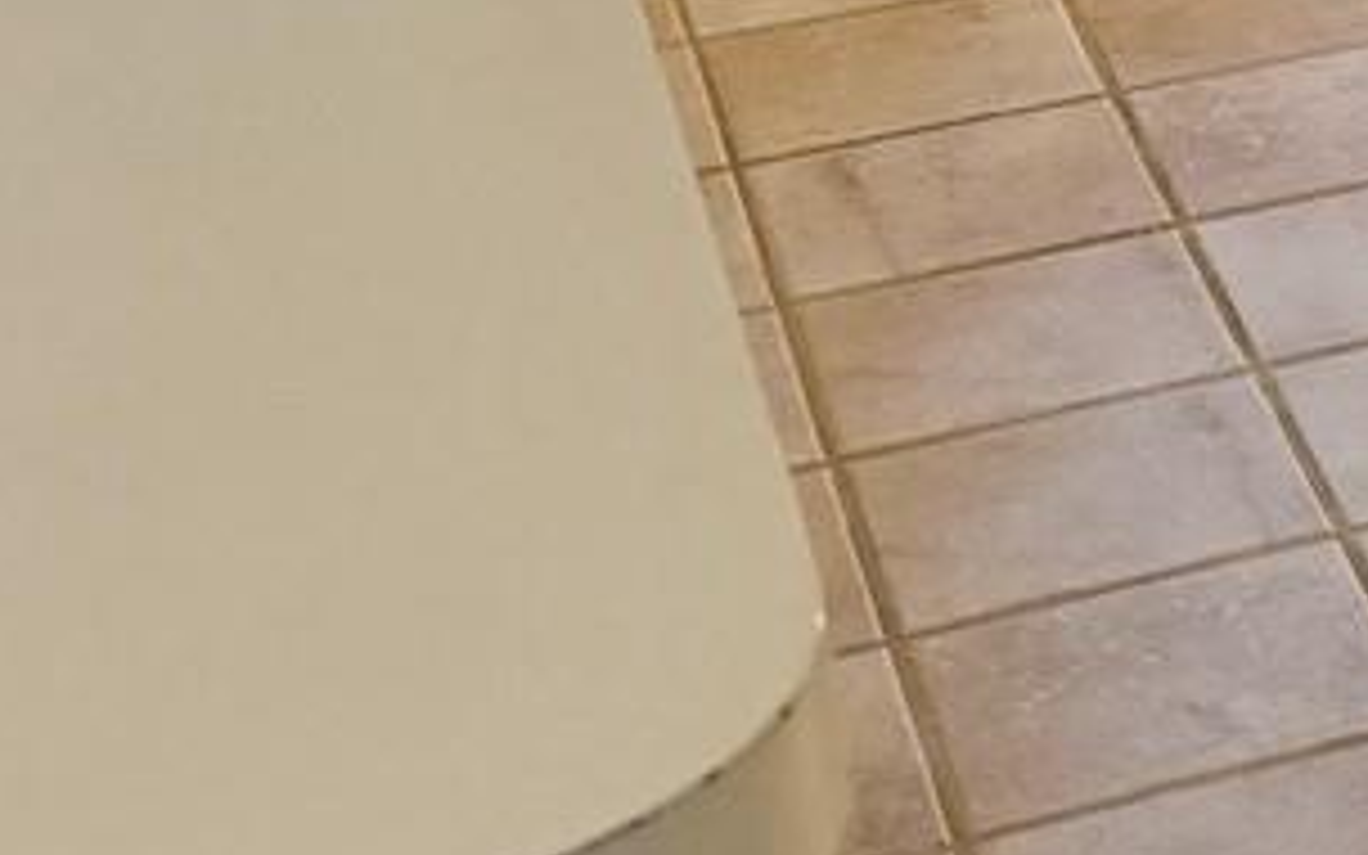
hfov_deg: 12.5
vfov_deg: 9.3
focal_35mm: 134
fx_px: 4996
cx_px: 3222
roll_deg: -0.4
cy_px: -666
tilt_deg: -15.1
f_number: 1.78
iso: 160
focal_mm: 6.76
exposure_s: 1/60
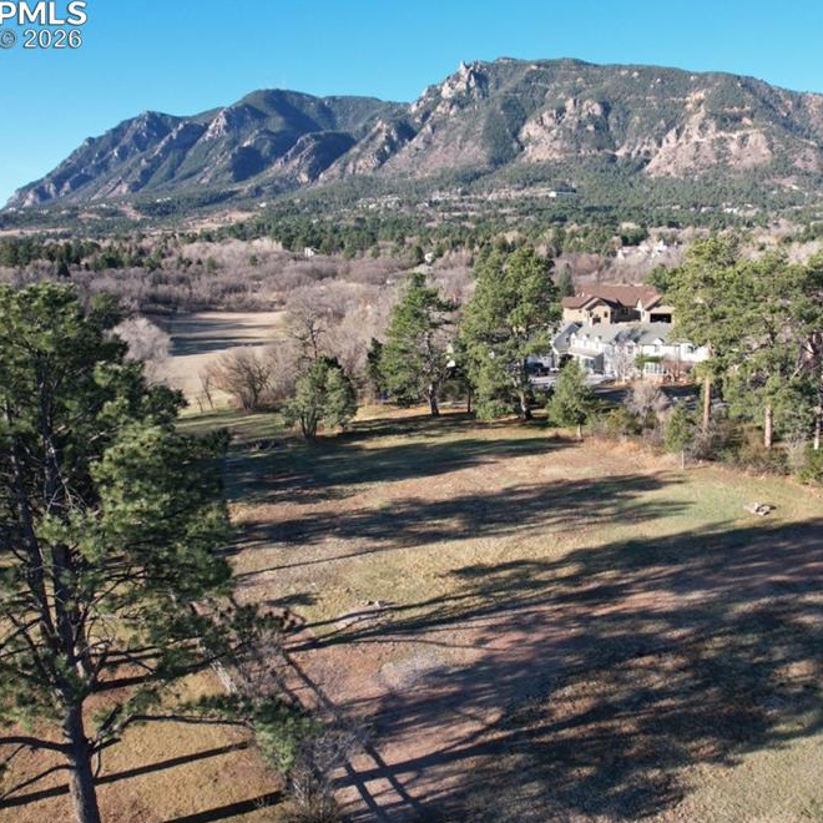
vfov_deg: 55.6
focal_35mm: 29
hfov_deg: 55.4
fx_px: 780
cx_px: 475
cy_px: 404
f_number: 2.8
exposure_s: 1/725
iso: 120
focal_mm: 8.38
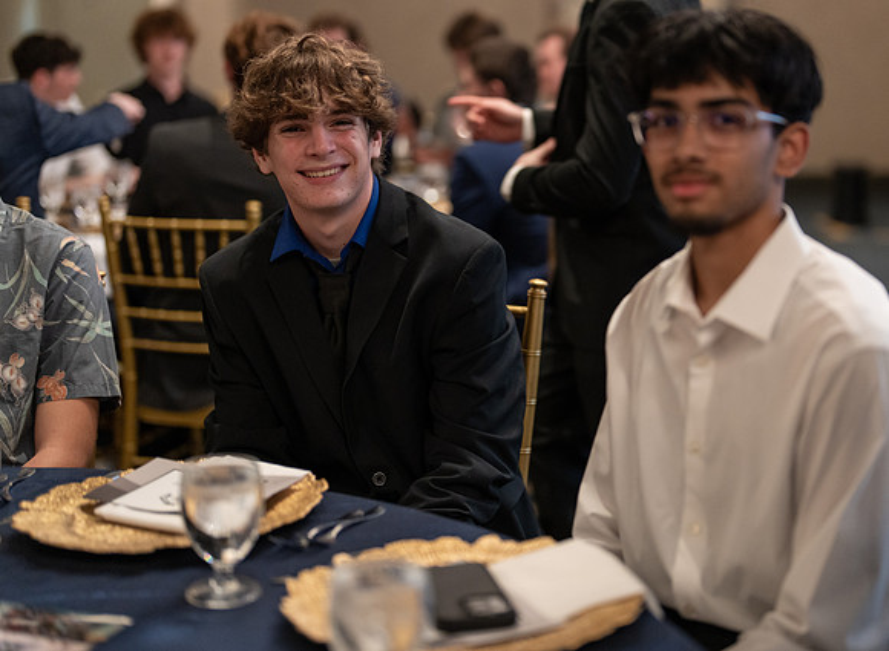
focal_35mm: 62
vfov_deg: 23.3
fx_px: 1578
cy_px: 274
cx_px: 568
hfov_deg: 31.3
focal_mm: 50
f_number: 1.2
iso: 1250
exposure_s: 1/320
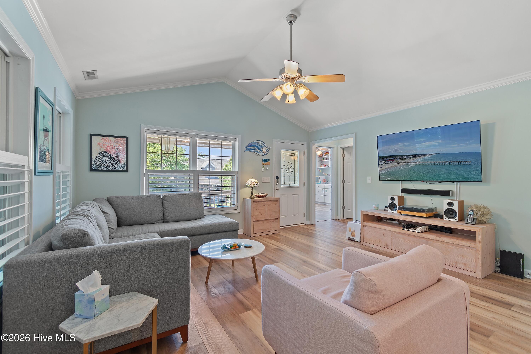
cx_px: 266
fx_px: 221
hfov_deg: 100.4
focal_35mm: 15
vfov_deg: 77.3
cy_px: 177
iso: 100
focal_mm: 10
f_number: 4.5
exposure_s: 1/2.5
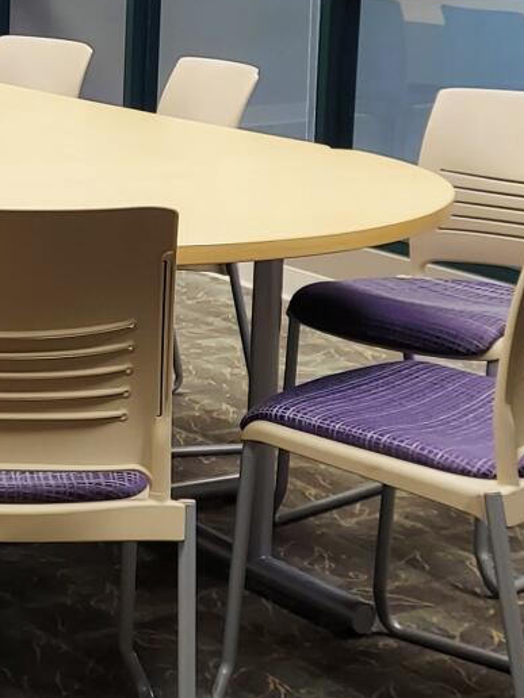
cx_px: 7
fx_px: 1877
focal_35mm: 93
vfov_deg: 21.0
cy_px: 210
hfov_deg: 15.6
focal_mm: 5.23
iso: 250
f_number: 1.8
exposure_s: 1/50
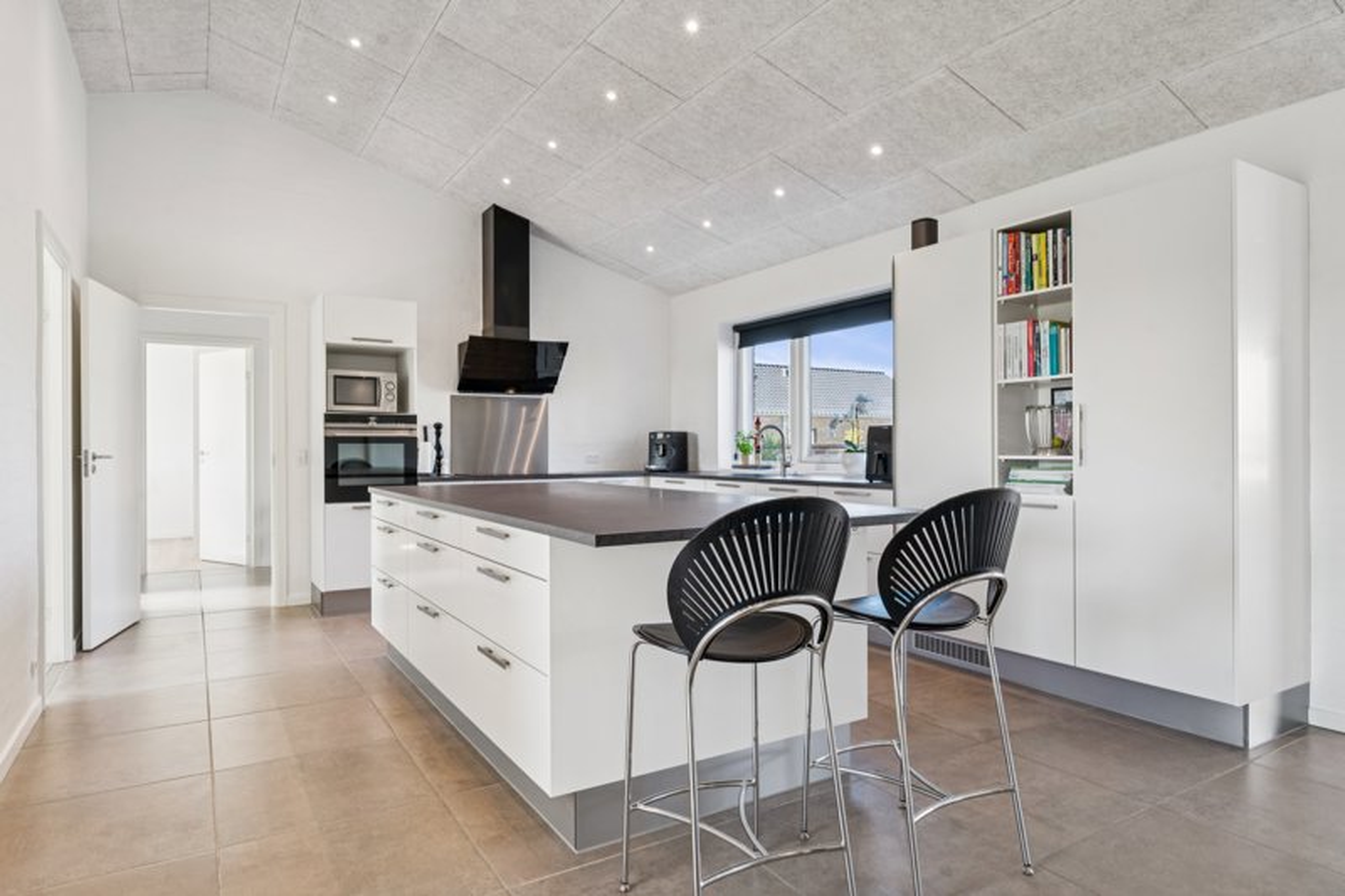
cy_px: 448
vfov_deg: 58.3
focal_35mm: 22
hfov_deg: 79.9
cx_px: 672
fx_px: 803
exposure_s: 1/15
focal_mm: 21.5
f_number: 8
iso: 250
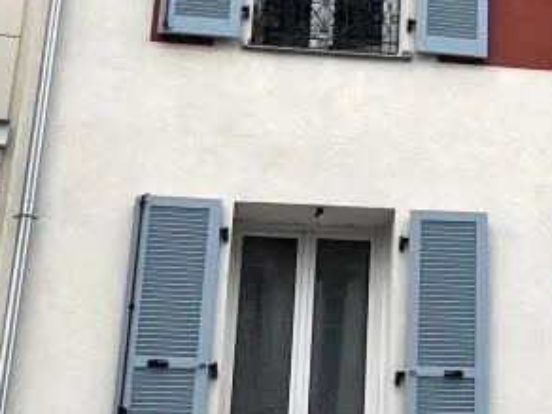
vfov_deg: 12.3
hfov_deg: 16.7
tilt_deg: +31.5
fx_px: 1818
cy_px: -216
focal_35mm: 114
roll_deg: +2.9
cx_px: 611
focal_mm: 5.1
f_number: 1.6
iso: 50
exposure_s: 1/639
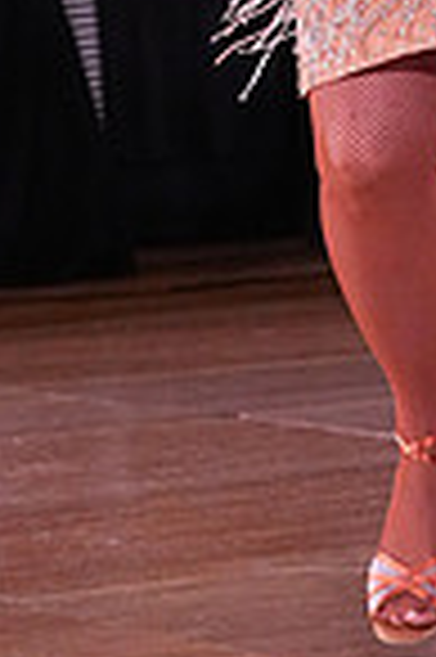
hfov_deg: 3.8
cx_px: 816
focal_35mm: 358
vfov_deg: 5.7
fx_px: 6519
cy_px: -274
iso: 8000
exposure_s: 1/400
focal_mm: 90
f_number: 6.3
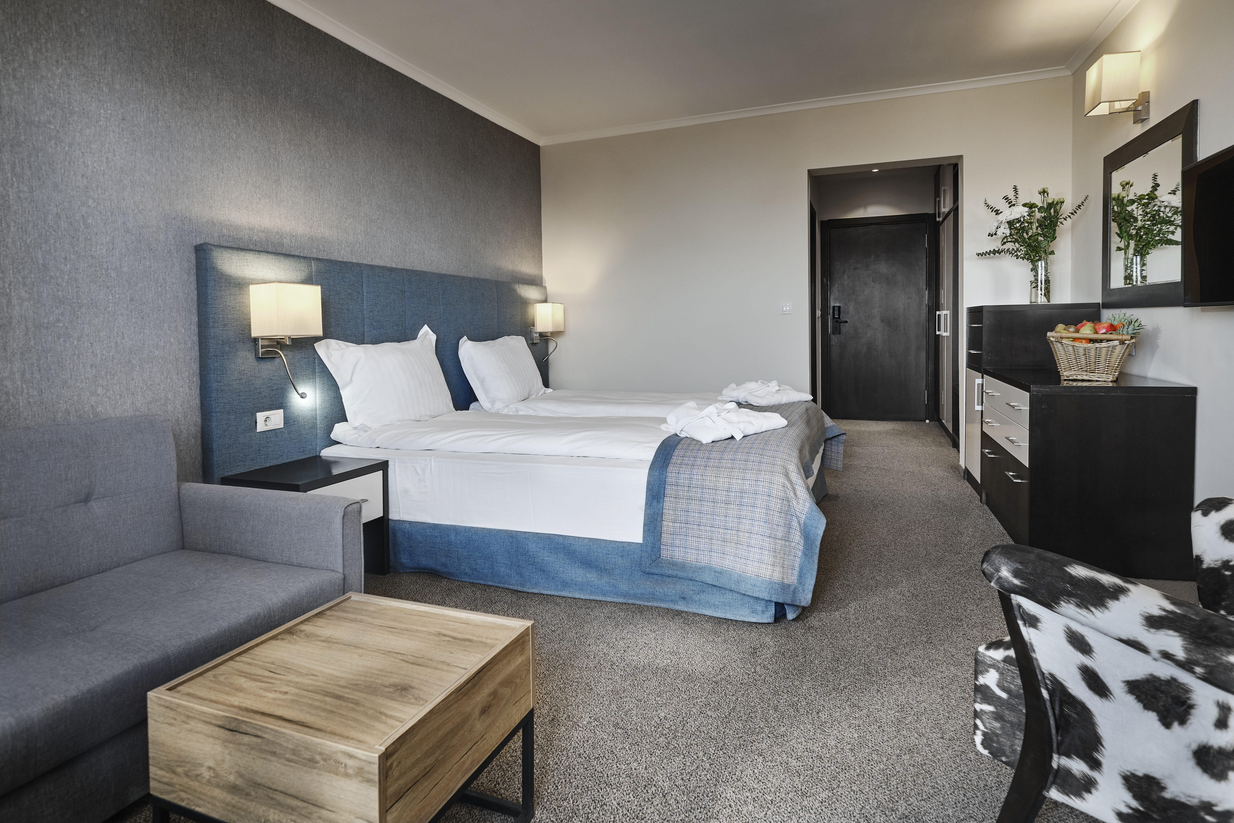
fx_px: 617
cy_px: 412
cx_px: 617
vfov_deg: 67.4
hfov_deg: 90.0
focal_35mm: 18
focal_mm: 12
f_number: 4
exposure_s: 1/25
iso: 160
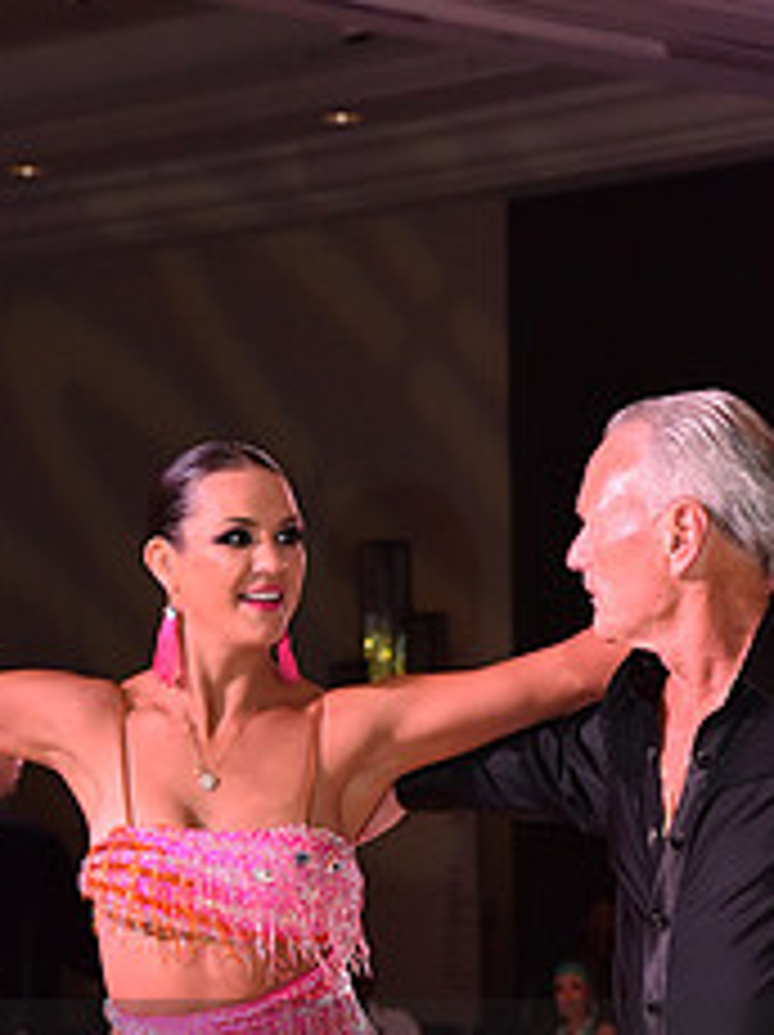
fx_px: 5078
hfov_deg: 8.7
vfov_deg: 11.5
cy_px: 1152
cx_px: 443
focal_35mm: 170
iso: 2500
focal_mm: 70
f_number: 6.3
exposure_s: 1/320
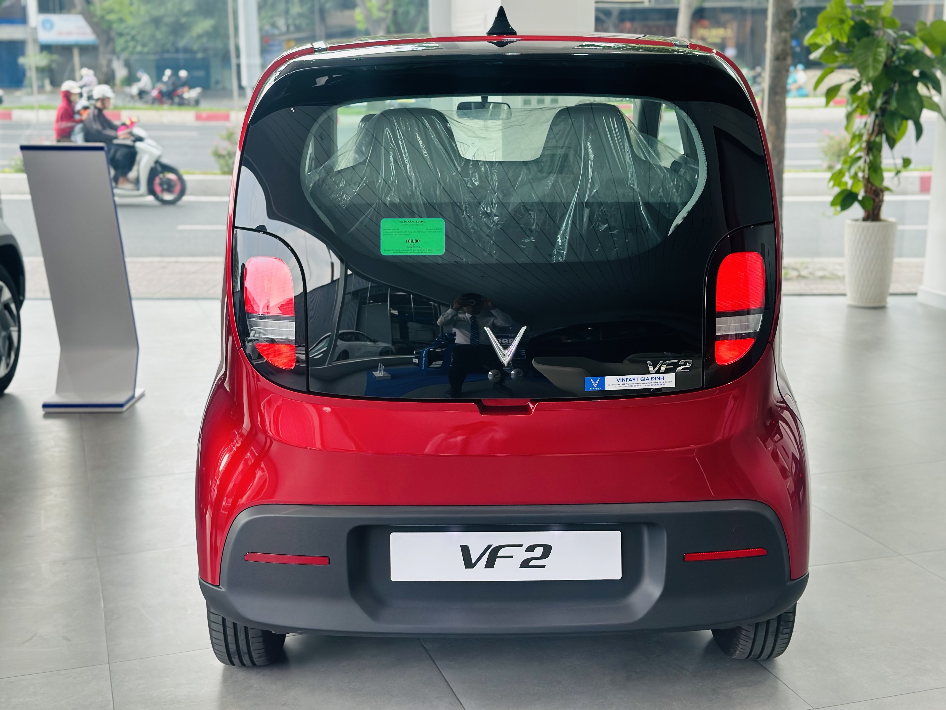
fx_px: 1312
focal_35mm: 48
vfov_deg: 30.3
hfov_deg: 39.7
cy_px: 355
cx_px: 473
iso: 80
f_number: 1.78
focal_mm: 6.86
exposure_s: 1/419
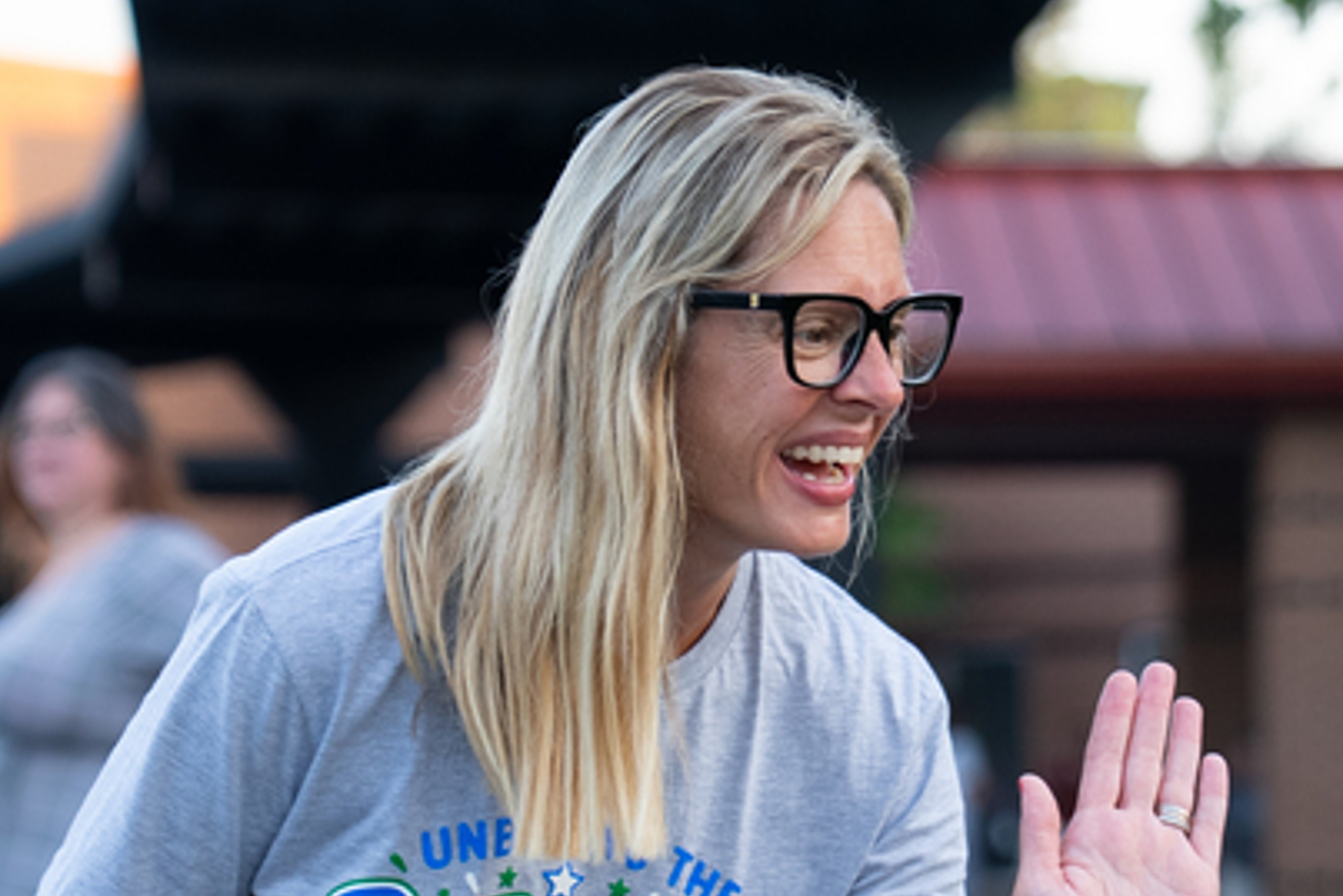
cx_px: 1153
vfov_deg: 7.7
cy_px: 670
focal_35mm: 178
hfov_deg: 11.5
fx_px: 6642
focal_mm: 70
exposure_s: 1/250
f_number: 2.8
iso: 400
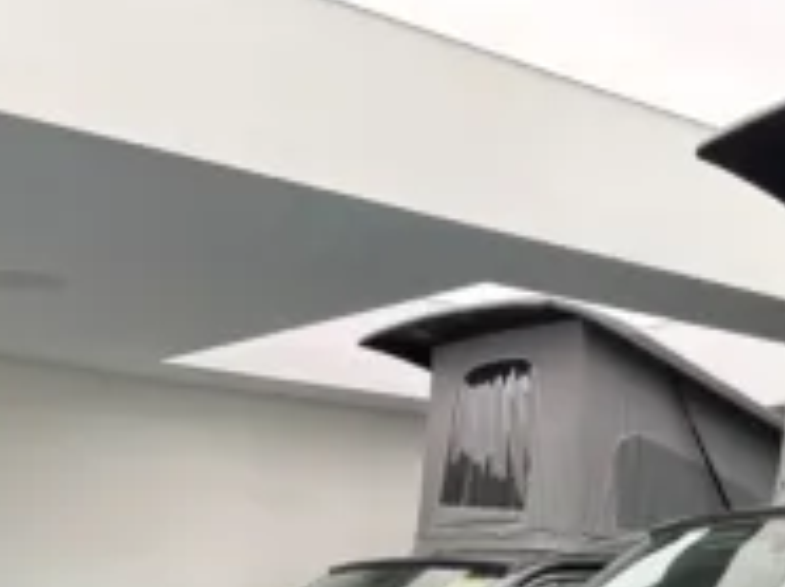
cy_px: 766
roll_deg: -0.9
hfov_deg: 25.9
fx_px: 1585
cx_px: 844
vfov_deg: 19.3
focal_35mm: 70
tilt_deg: -5.9
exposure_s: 1/100
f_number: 1.6
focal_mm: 5.96
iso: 80
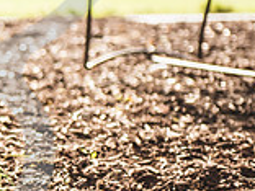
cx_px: -137
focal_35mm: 251
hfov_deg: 7.7
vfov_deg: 5.9
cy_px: 79
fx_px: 1849
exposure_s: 1/200
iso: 100
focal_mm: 70
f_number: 2.8
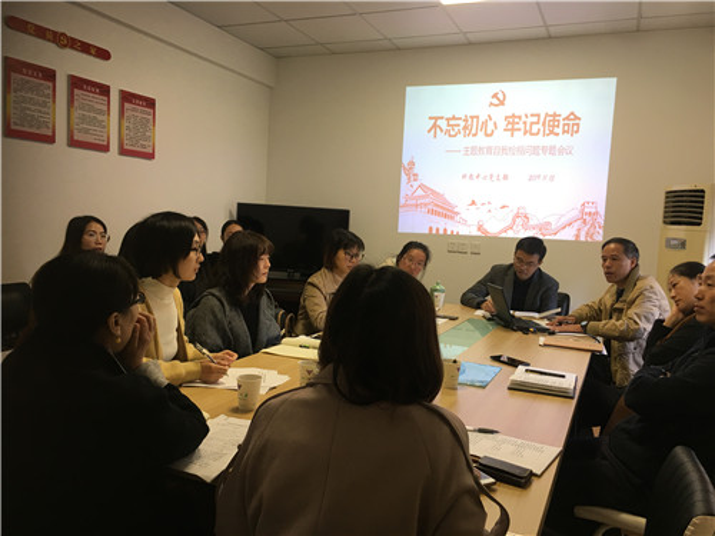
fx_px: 599
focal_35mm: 29
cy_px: 268
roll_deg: -3.3
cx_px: 358
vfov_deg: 48.2
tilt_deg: -3.4
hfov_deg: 61.7
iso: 32
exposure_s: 1/17
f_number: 2.2
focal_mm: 4.15
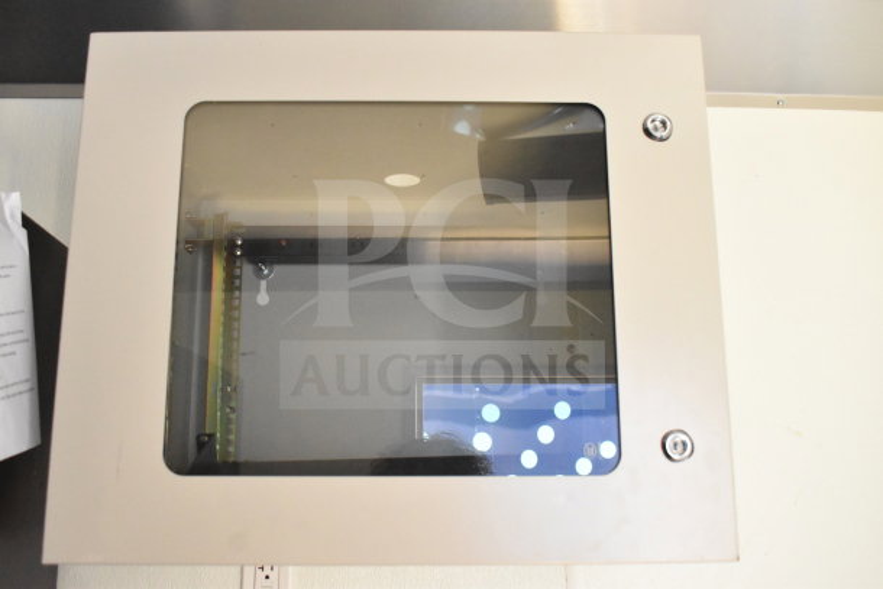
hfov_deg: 53.1
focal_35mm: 36
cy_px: 294
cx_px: 442
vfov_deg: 36.9
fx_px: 883
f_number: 6.3
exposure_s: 1/160
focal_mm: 24
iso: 6400
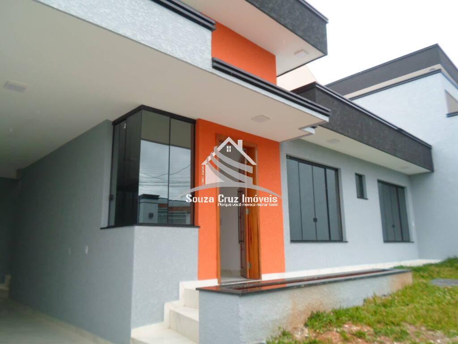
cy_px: 172
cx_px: 229
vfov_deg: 54.9
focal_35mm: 25
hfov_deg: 69.4
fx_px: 331
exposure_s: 1/500
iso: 80
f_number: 2.5
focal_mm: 4.5
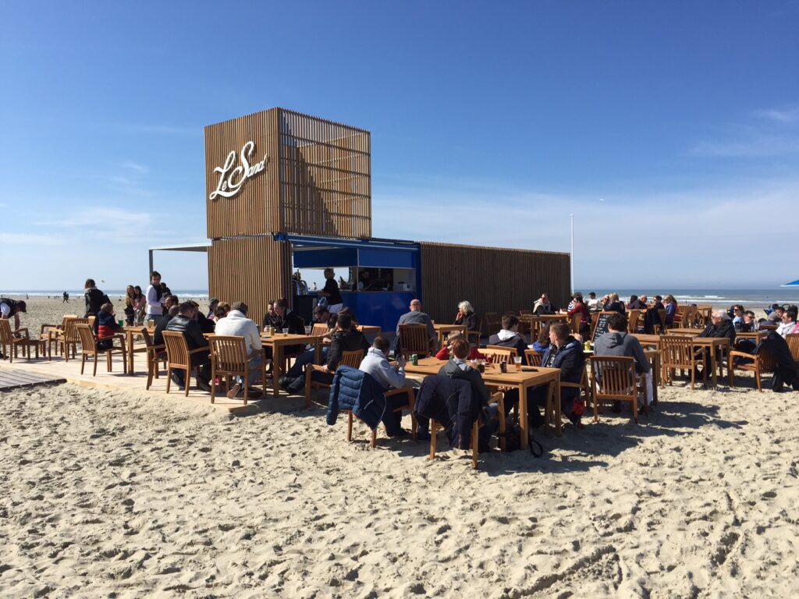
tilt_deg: -2.3
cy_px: 300
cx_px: 400
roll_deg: -2.5
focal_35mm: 29
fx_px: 669
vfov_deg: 48.2
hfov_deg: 61.7
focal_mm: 4.15
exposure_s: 1/2326
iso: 32
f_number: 2.2
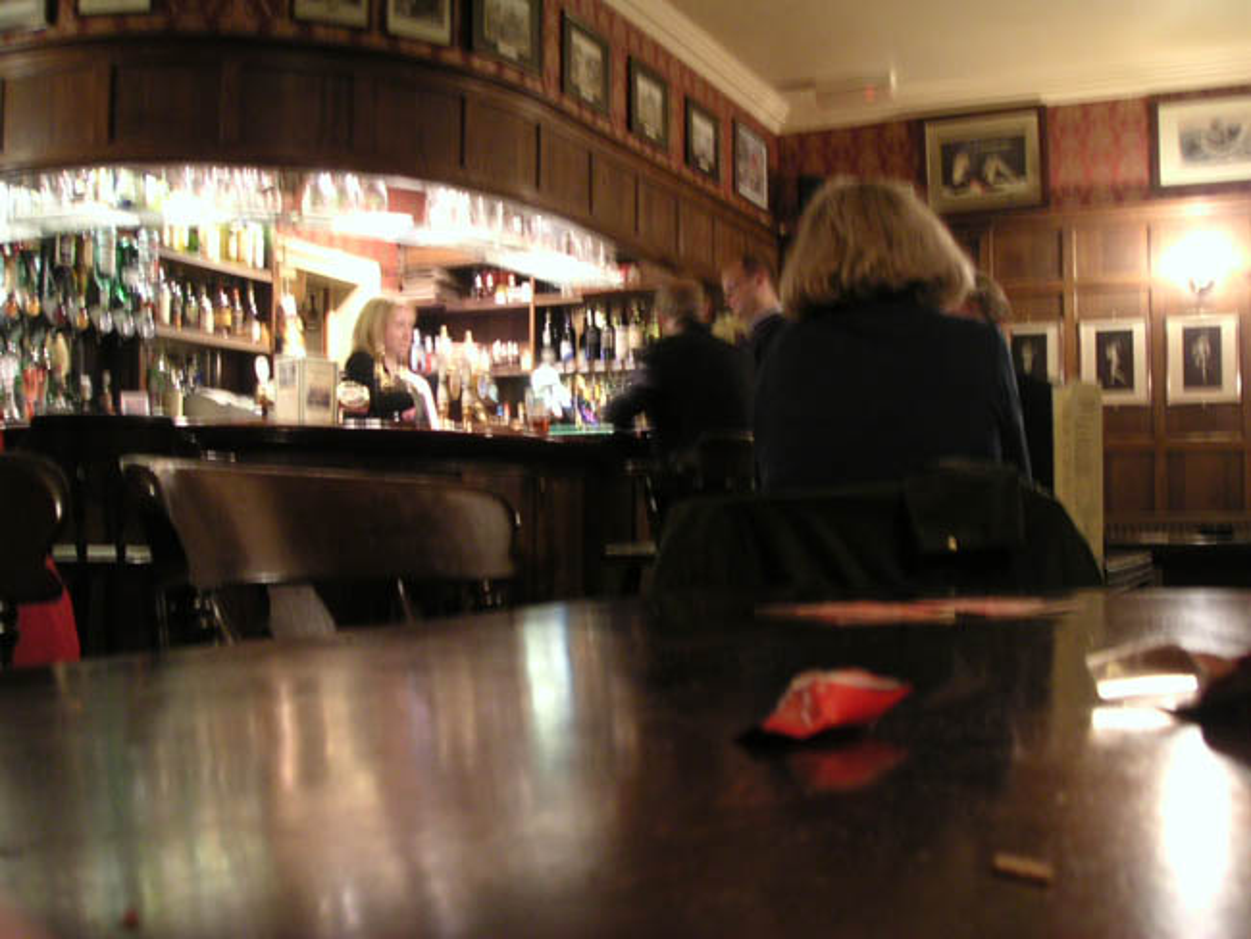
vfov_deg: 37.7
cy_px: 470
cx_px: 626
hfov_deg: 49.0
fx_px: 1374
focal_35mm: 38
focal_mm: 6
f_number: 2.8
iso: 100
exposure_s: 1
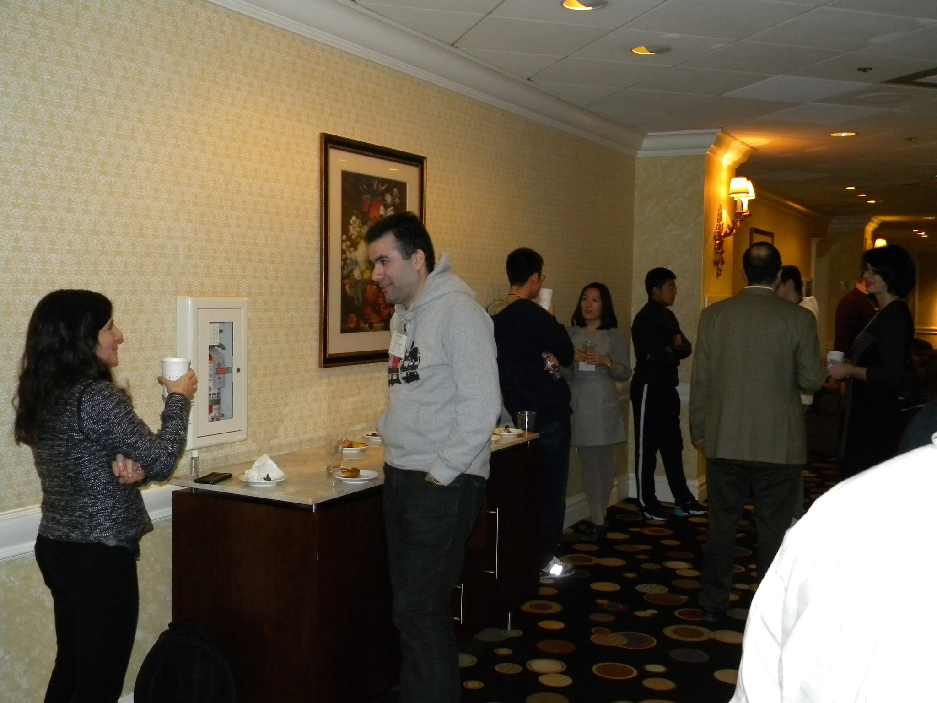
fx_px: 974
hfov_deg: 51.4
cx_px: 468
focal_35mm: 36
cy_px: 352
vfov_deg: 39.7
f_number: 3.7
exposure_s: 1/30
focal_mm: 6.4
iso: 400
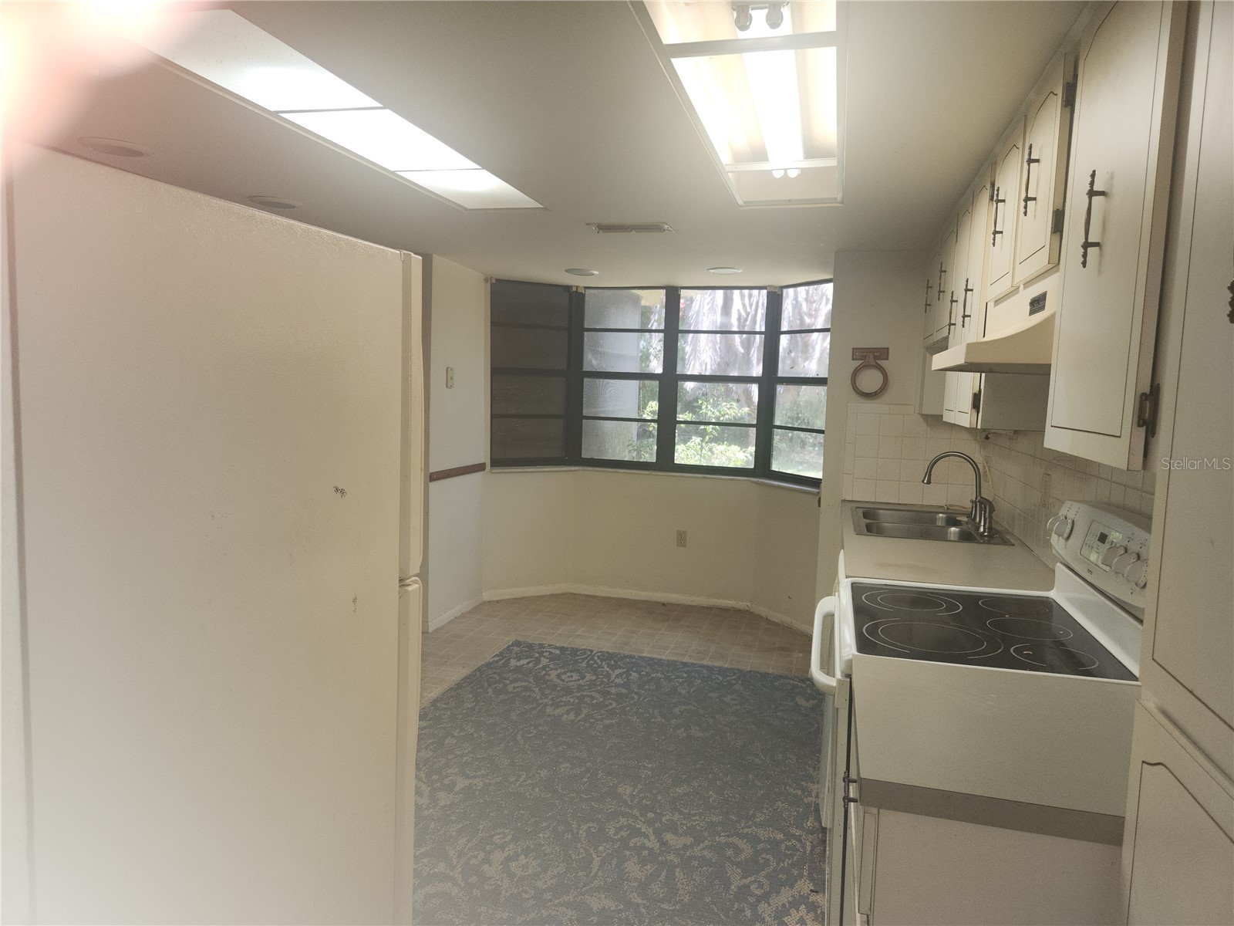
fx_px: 820
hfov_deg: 73.9
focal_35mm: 23
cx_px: 617
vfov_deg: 58.9
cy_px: 463
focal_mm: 5.4
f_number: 1.8
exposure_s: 1/60
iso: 40
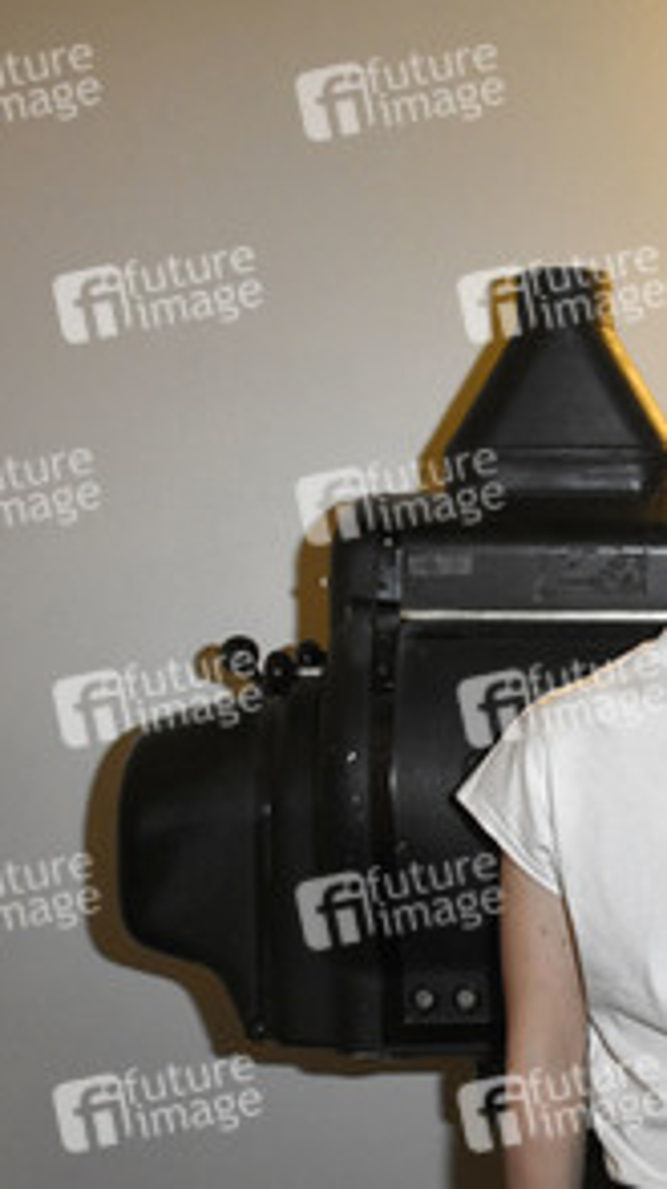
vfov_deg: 39.2
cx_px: 859
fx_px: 1669
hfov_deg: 20.7
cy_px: 599
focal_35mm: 53
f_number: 6.3
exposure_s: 1/125
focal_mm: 22
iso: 3200
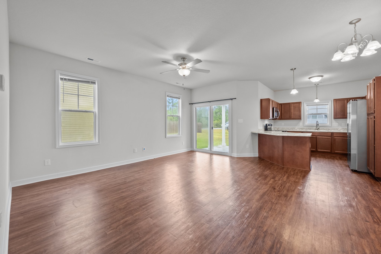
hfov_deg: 104.3
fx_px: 148
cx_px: 190
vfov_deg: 81.2
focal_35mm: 14
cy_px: 127
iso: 640
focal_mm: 14
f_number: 7.1
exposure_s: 1/8
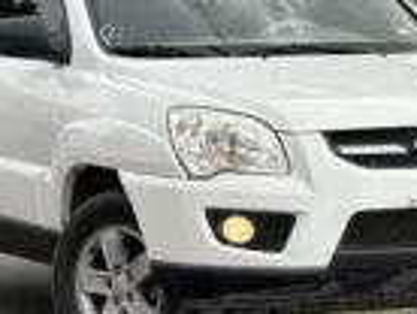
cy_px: 266
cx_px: 163
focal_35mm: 223
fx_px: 2691
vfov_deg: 6.7
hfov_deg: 8.9
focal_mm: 9
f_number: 2.8
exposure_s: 1/121
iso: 25
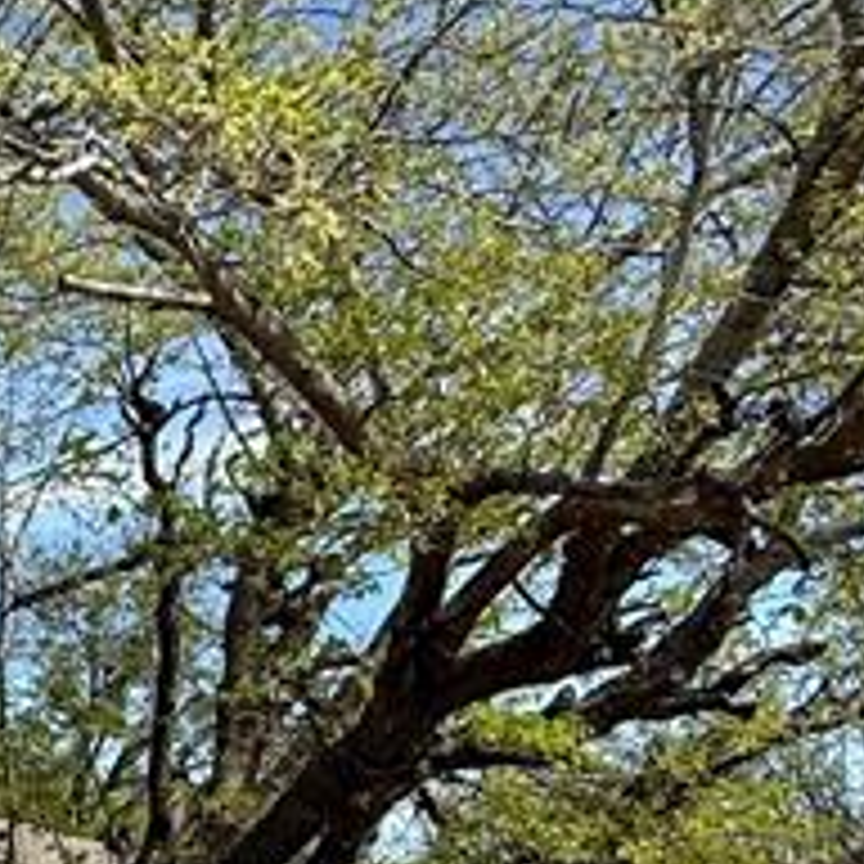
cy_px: 914
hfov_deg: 21.6
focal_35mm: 66
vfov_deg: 24.6
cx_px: -454
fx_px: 1864
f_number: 2.2
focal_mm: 2.22
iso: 50
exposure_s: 1/1399
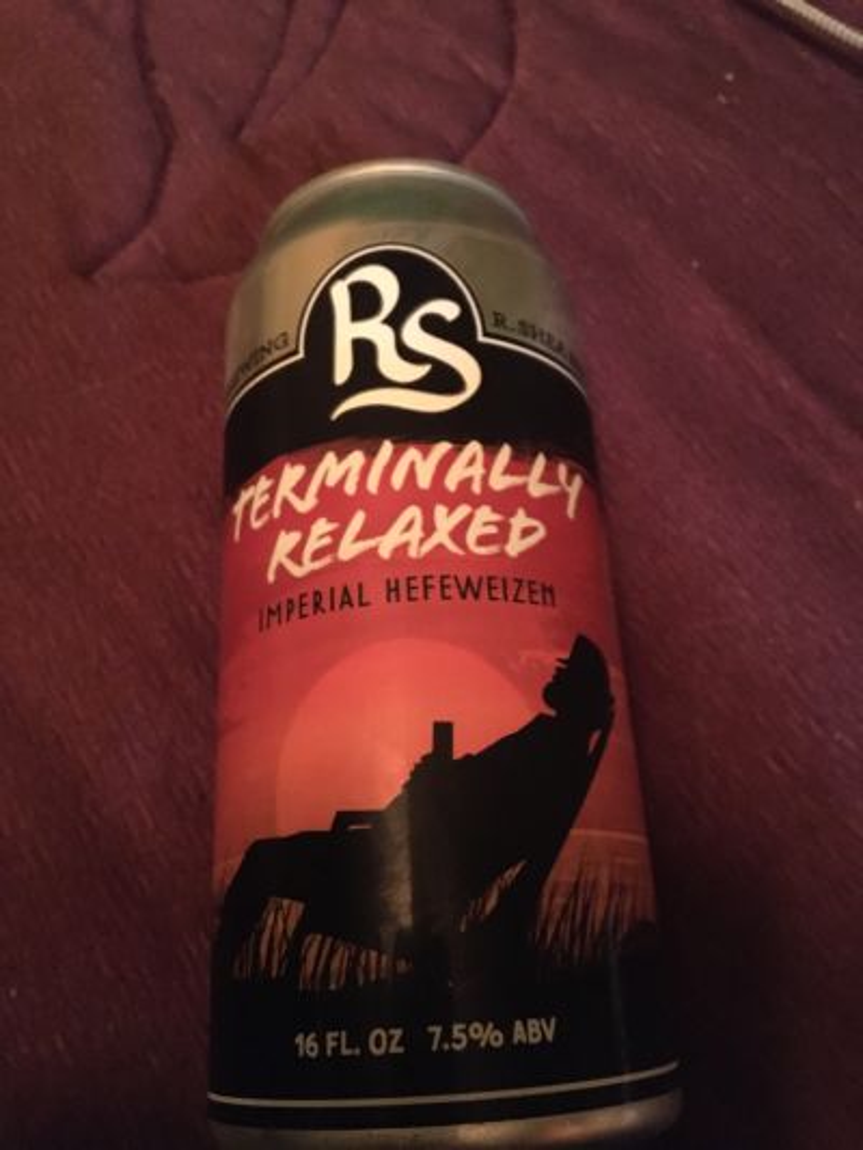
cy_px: 575
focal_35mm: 29
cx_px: 432
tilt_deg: -62.6
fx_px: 964
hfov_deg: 48.2
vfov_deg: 61.6
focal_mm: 4.15
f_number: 2.2
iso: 1250
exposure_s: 1/15
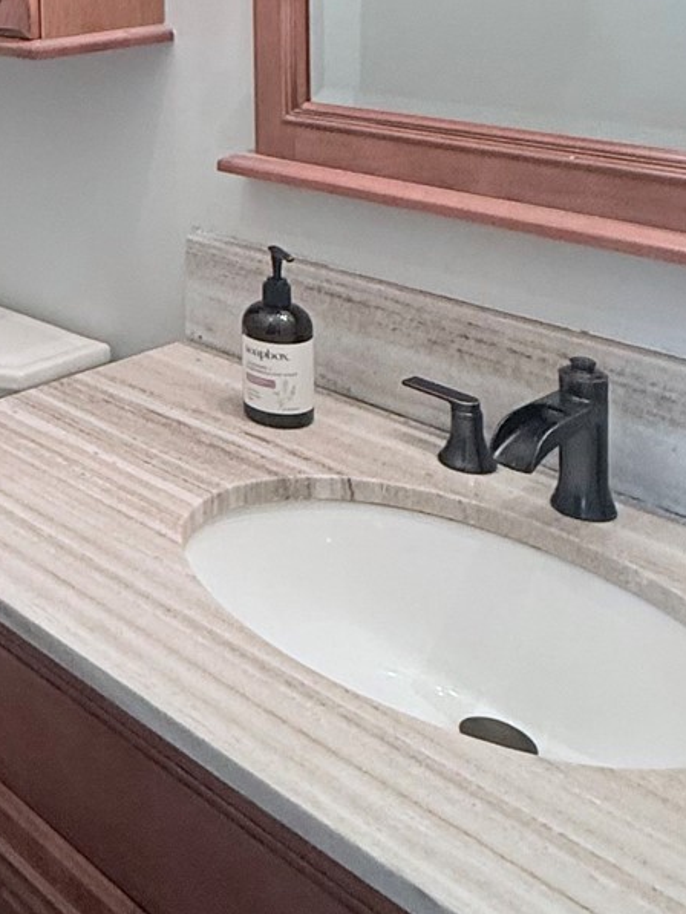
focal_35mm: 48
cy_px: 11
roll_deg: +1.2
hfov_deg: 25.1
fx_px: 1268
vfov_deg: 36.0
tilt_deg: -6.2
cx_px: -263
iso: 250
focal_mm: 2.22
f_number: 2.2
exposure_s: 1/60
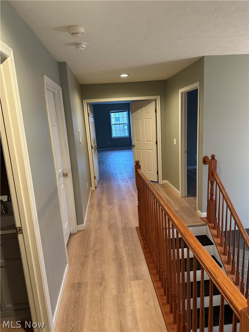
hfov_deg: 56.8
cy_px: 166
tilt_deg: -8.4
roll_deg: +3.0
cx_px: 124
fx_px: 230
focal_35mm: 24
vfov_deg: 71.6
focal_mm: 6.86
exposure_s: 1/60
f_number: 1.78
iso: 400
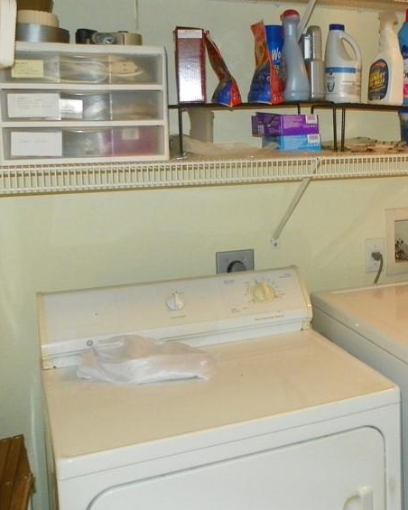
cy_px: 180
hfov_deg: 29.3
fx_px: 694
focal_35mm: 46
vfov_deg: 40.0
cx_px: 459
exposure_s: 1/30
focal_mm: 4.6
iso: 200
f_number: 2.8
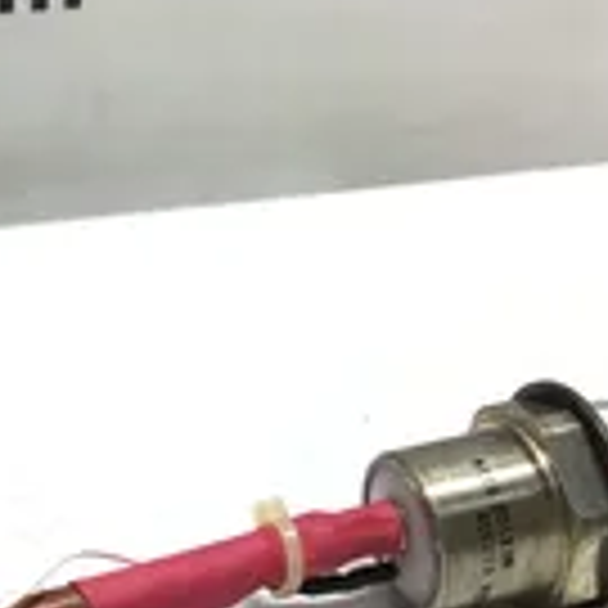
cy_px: 419
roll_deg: +0.6
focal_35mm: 81
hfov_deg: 20.7
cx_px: -9
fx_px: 1610
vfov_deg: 21.3
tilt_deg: -25.5
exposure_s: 1/147
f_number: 2.4
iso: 25
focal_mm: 3.3
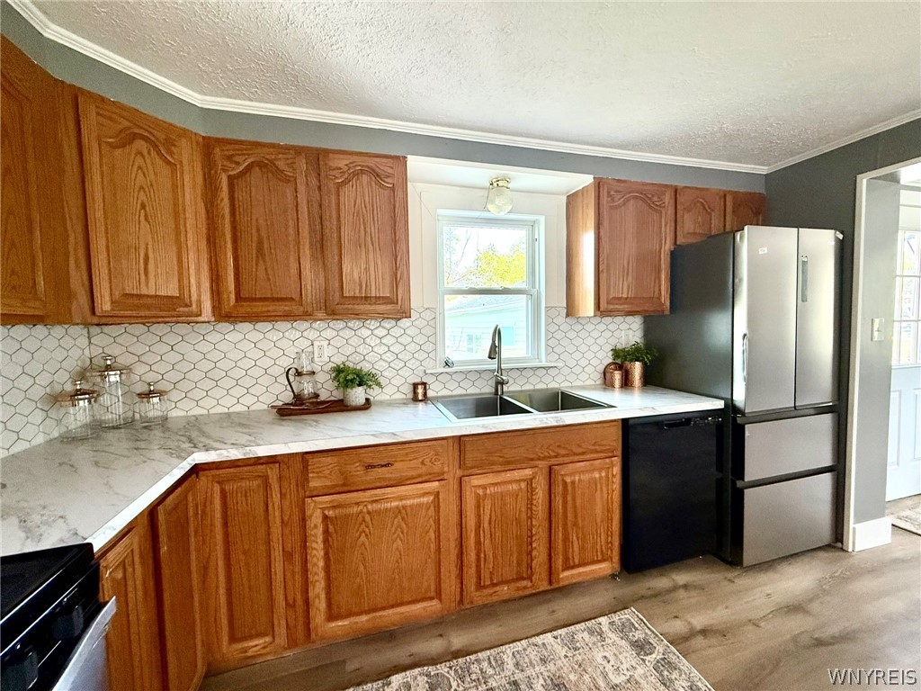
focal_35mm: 14
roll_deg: +1.7
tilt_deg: -3.2
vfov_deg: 85.7
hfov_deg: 102.1
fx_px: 372
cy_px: 346
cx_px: 460
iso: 320
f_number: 2.2
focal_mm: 2.22
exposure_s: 1/120
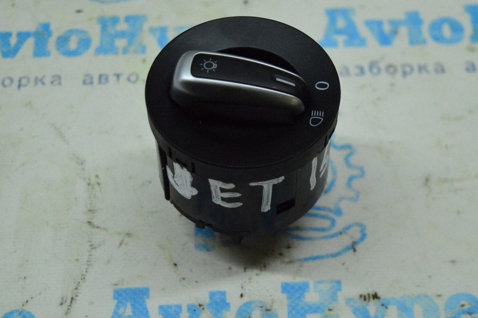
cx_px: 263
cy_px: 171
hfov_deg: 25.7
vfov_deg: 17.2
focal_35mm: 79
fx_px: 1048
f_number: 5
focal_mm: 42
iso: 6400
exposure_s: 1/1000
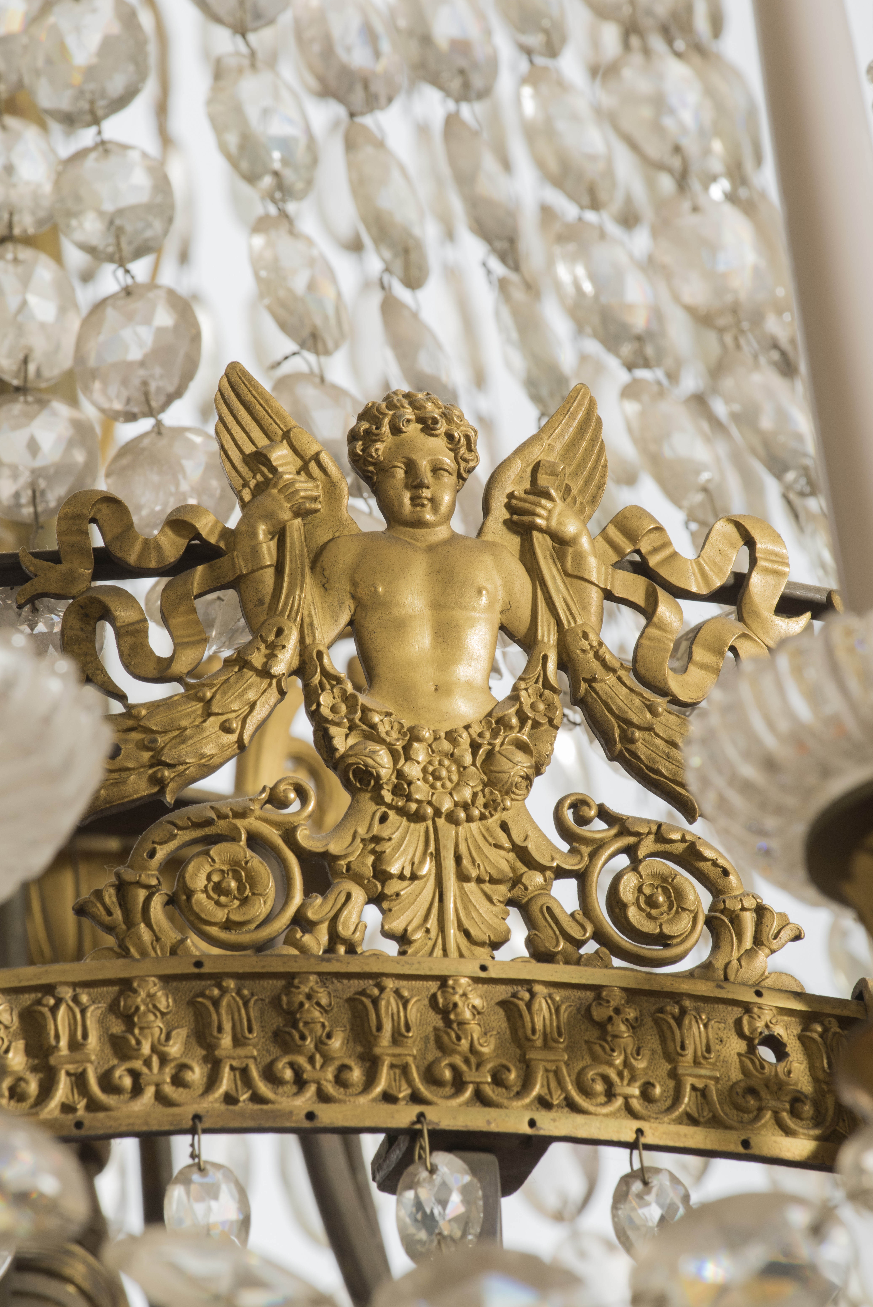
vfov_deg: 10.3
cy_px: 654
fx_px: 7268
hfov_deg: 6.9
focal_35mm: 200
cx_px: 436
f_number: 16
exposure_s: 1/125
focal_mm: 200
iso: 400
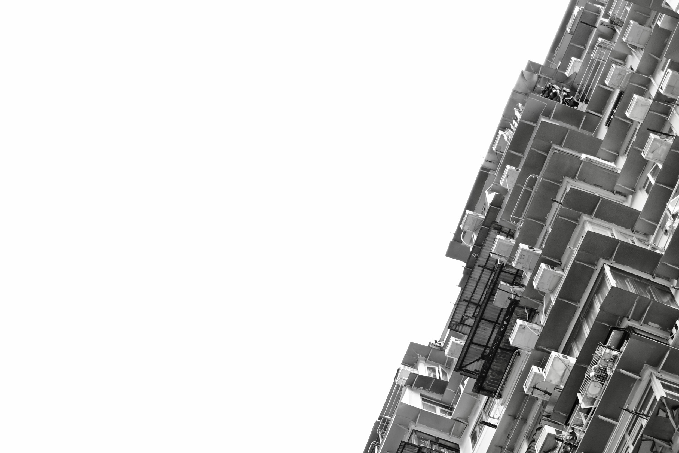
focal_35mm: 97
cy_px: 545
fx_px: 1829
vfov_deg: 13.7
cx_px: 140
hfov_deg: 20.8
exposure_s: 1/2000
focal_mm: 40
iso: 400
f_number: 2
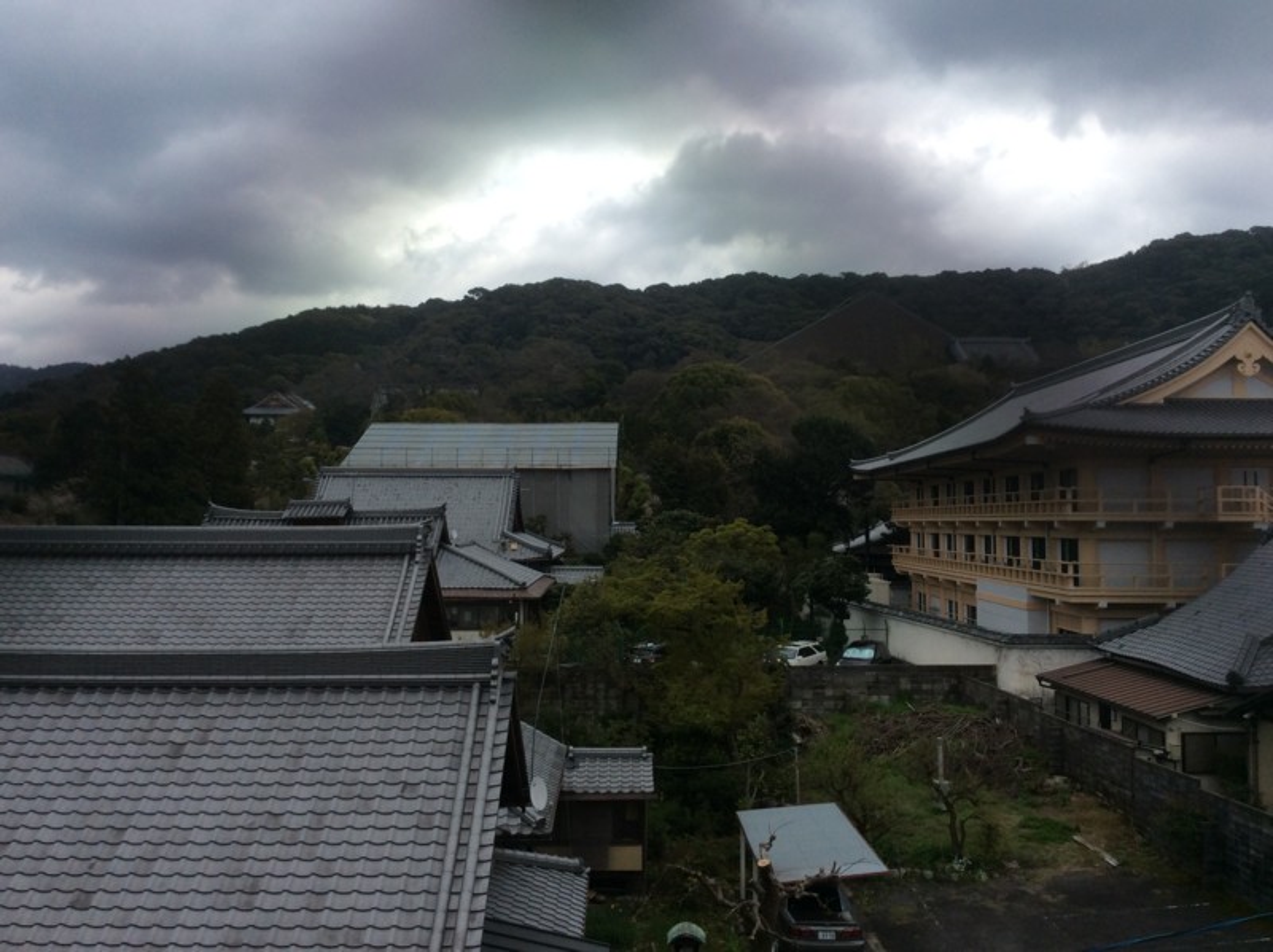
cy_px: 476
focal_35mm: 32
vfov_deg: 44.1
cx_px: 636
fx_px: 1175
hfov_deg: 56.9
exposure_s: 1/497
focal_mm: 3.3
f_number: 2.4
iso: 32
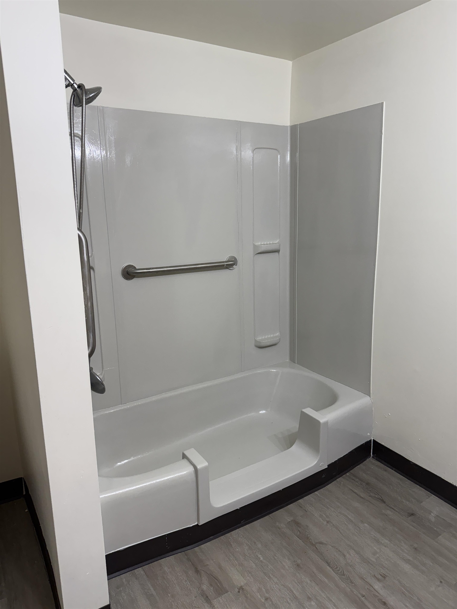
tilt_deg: -12.9
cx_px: 228
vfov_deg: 71.6
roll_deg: -0.2
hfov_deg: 56.8
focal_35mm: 24
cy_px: 304
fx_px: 422
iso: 200
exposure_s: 1/120
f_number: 1.78
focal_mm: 6.76
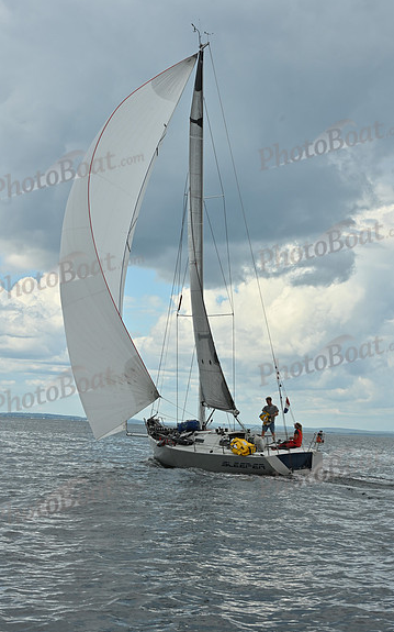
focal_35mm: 72
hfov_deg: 18.1
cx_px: 201
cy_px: 317
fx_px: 1238
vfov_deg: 28.6
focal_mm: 70
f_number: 10
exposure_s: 1/800
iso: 250
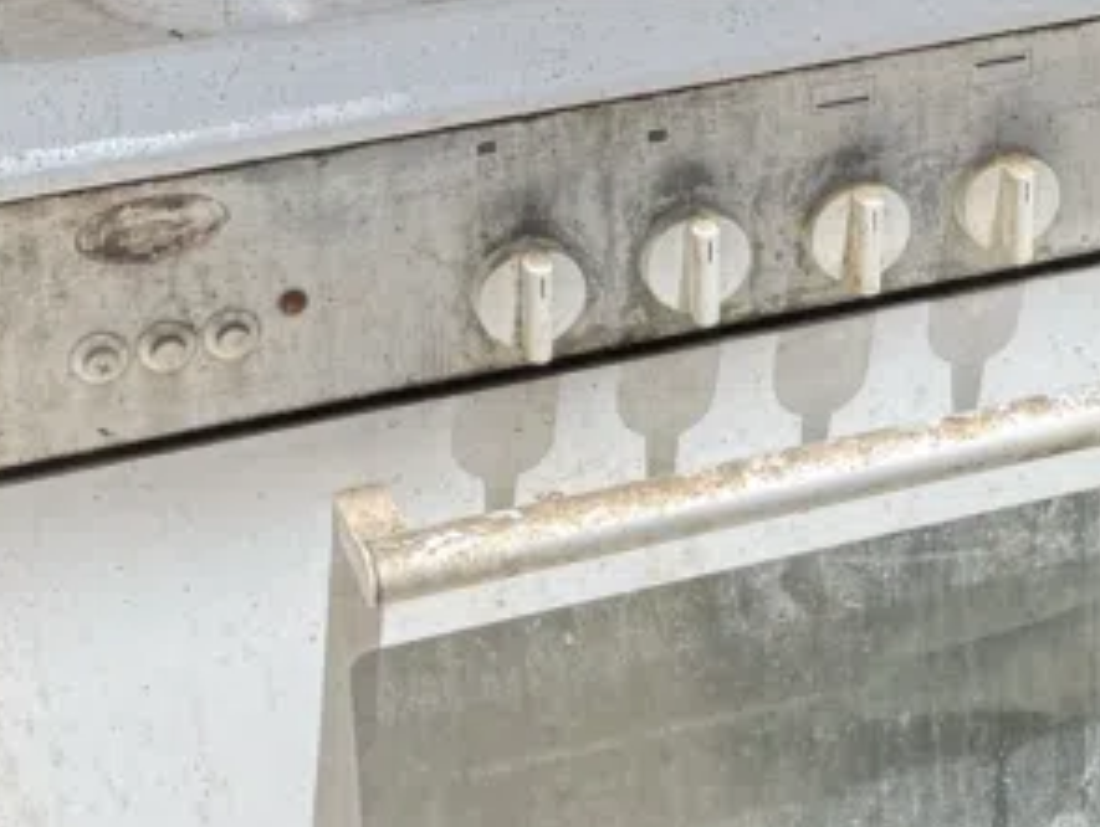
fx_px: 1654
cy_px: 503
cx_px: 958
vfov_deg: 28.0
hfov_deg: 35.0
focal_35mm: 52
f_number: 1.78
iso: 80
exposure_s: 1/1366
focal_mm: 6.76
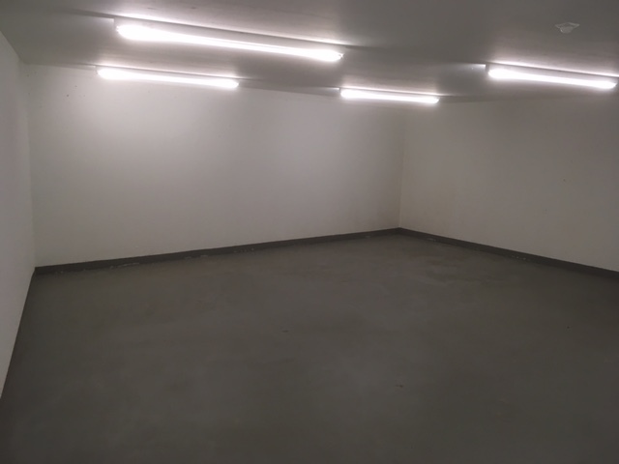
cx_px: 310
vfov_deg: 48.2
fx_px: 519
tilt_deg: -10.7
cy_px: 232
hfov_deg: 61.7
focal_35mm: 29
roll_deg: -1.5
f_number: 2.2
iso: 64
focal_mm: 4.15
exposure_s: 1/33
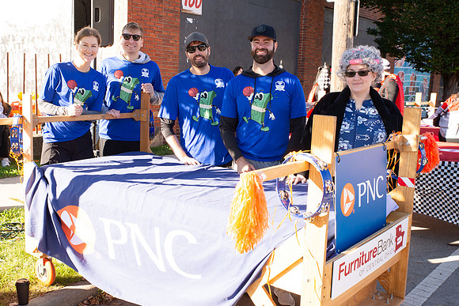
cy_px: 161
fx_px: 516
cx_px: 201
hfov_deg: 47.8
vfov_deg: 33.0
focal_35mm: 40
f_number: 8
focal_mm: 36
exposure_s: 1/200
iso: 500
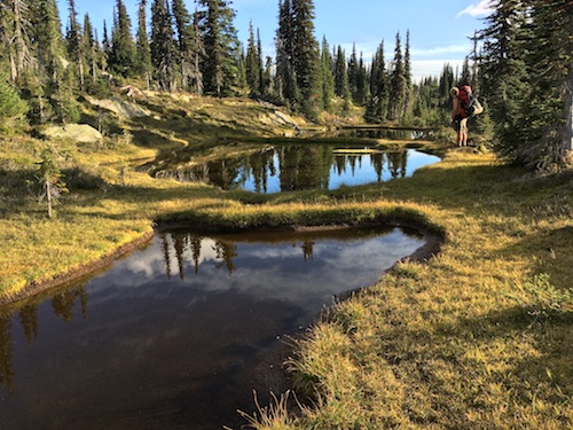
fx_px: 480
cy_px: 215
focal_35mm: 29
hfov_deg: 61.7
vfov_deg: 48.2
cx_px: 286
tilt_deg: -13.0
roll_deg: +0.9
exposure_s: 1/345
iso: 25
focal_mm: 4.15
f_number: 2.2
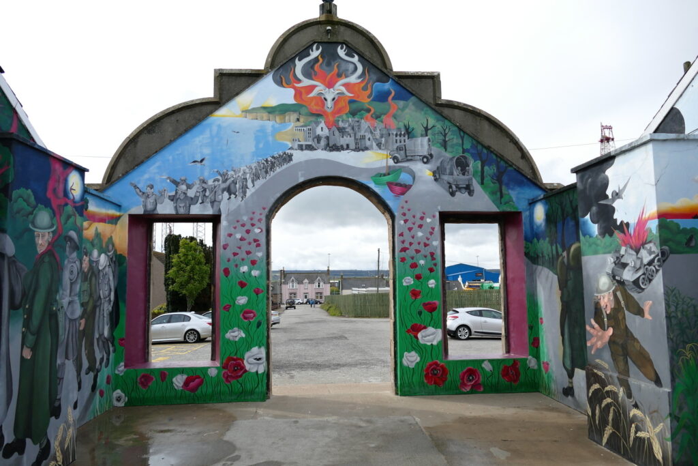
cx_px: 349
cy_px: 233
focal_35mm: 25
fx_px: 485
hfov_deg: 71.5
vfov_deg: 51.3
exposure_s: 1/1300
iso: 125
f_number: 2.8
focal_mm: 9.12
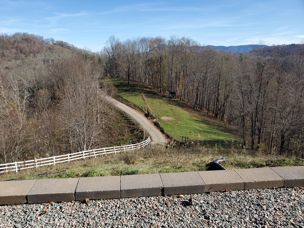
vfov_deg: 53.1
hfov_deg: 67.3
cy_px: 114
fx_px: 228
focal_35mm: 26
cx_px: 152
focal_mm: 4.3
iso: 50
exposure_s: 1/1036
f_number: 2.4
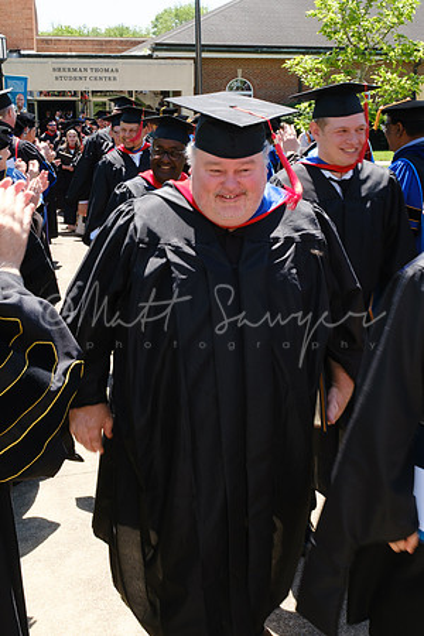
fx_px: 793
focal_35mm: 45
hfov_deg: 29.9
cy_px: 270
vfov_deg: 43.6
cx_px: 236
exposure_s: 1/60
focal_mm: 17
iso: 200
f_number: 10
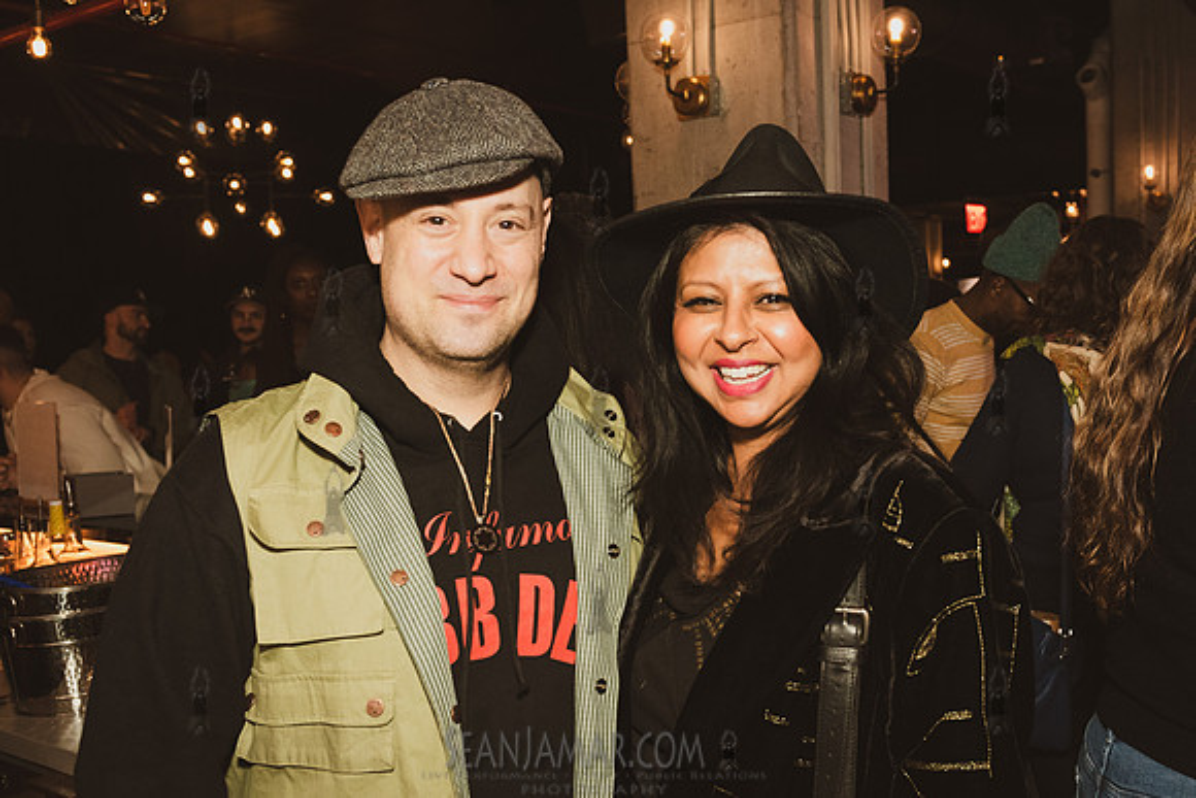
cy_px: 433
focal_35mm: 38
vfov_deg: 34.7
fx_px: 1276
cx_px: 682
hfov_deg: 50.1
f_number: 4
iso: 4000
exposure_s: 1/160
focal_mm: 27
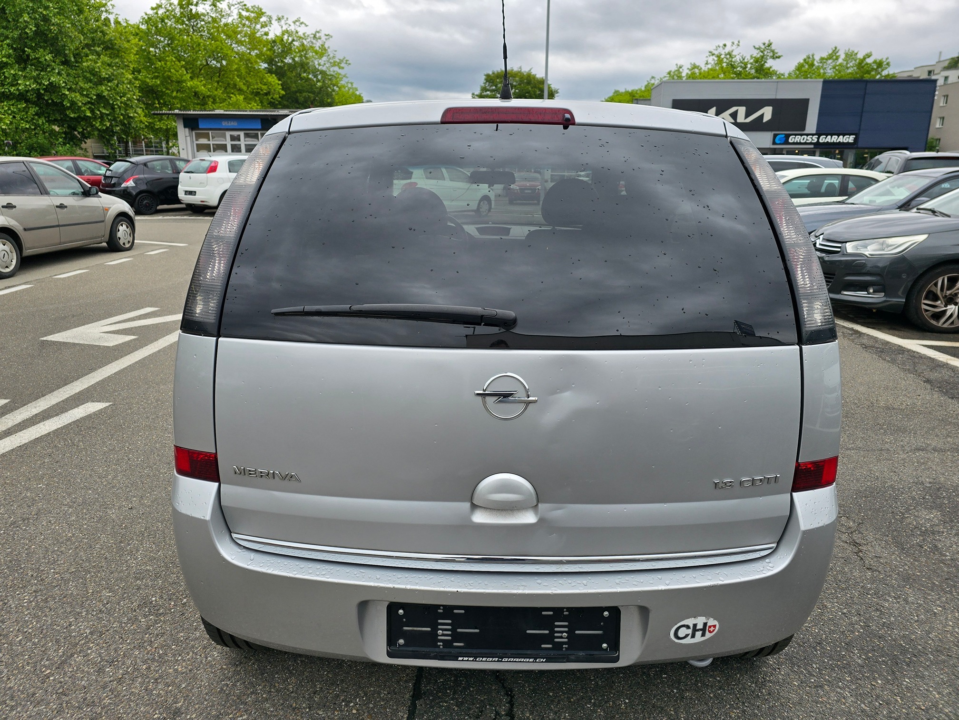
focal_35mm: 23
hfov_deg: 73.9
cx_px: 480
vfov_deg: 58.9
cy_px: 360
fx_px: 637
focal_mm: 6.3
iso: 16
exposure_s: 1/180
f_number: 1.7
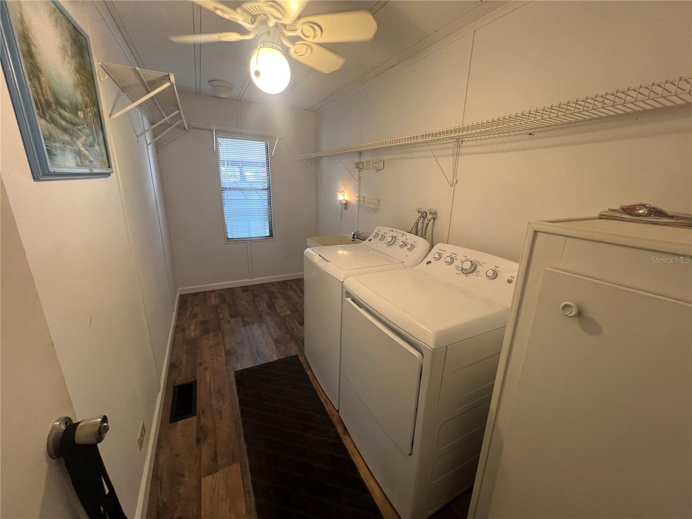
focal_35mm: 13
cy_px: 260
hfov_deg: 106.2
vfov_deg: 89.9
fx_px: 260
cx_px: 346
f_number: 1.8
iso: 160
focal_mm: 1.57
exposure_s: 1/60
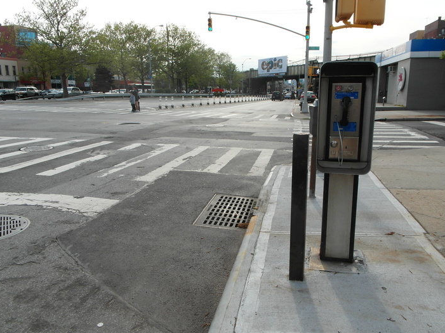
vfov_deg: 53.0
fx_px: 334
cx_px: 249
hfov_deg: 67.1
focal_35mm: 26
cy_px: 171
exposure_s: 1/750
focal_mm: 4.1
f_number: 4
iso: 100
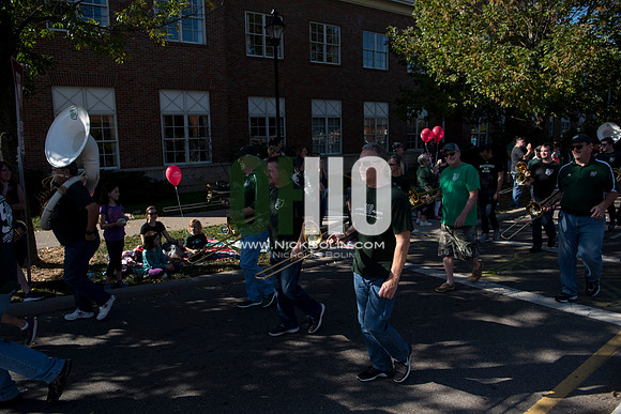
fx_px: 414
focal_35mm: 24
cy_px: 207
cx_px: 310
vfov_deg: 53.2
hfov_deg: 73.7
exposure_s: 1/1600
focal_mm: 24
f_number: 4.5
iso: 250
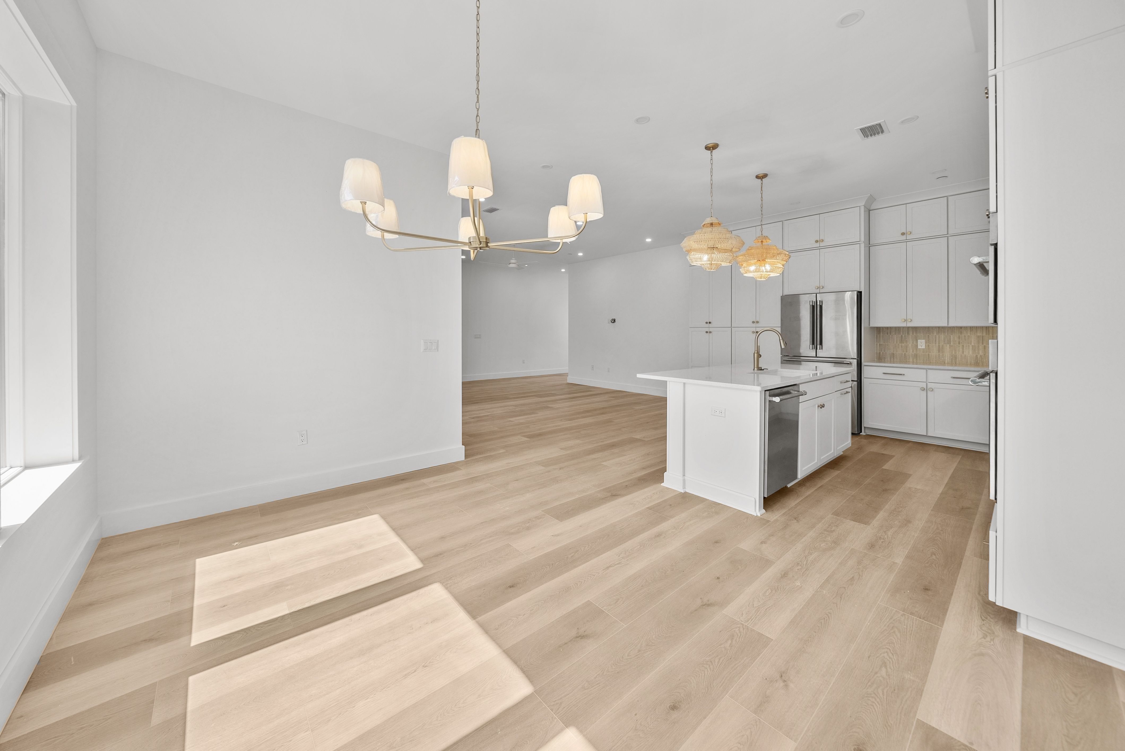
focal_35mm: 12
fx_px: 375
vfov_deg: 90.1
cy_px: 376
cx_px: 562
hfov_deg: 112.6
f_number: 7.1
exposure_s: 1/15
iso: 200
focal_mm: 12
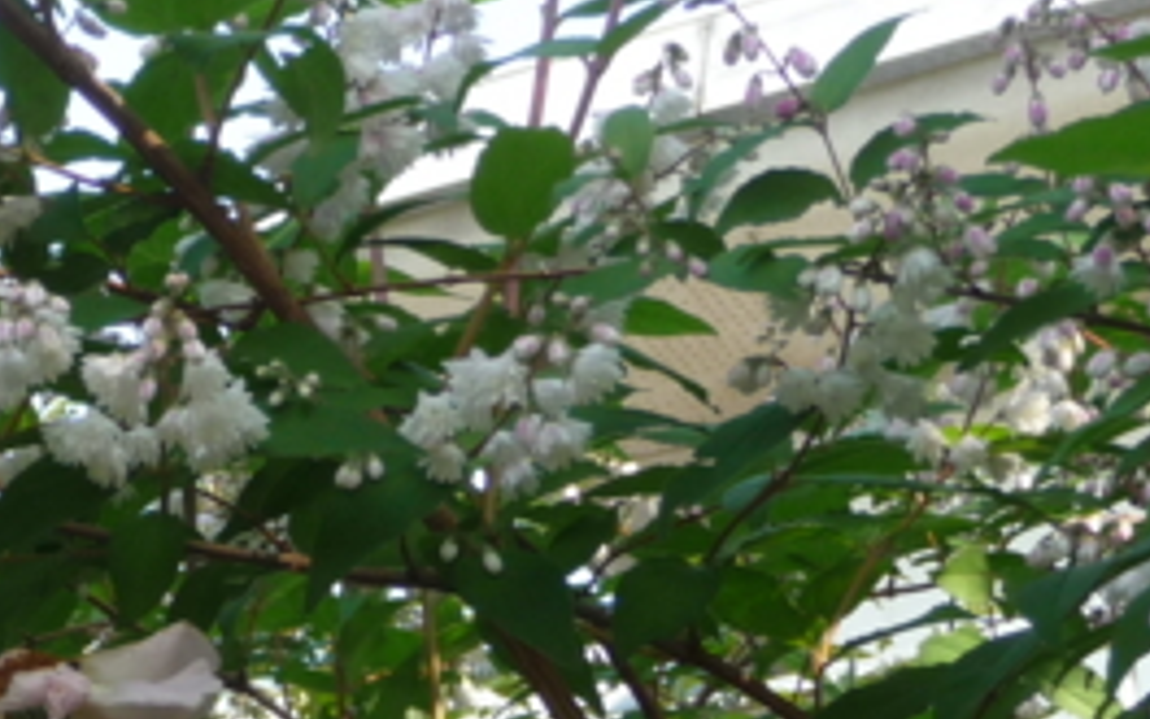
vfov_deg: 7.0
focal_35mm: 186
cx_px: -170
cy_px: 571
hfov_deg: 11.1
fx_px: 5829
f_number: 4.4
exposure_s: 1/125
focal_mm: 9.8
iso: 100
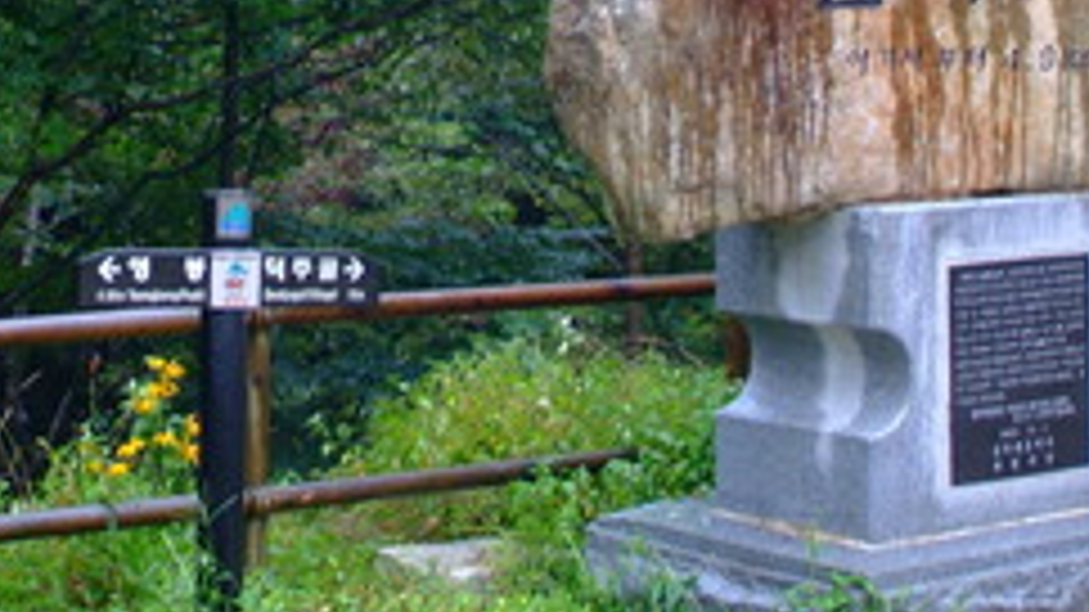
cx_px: 425
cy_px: 153
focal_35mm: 91
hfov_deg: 23.4
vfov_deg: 13.2
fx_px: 2627
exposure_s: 1/15
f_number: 2.8
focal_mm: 20
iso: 200
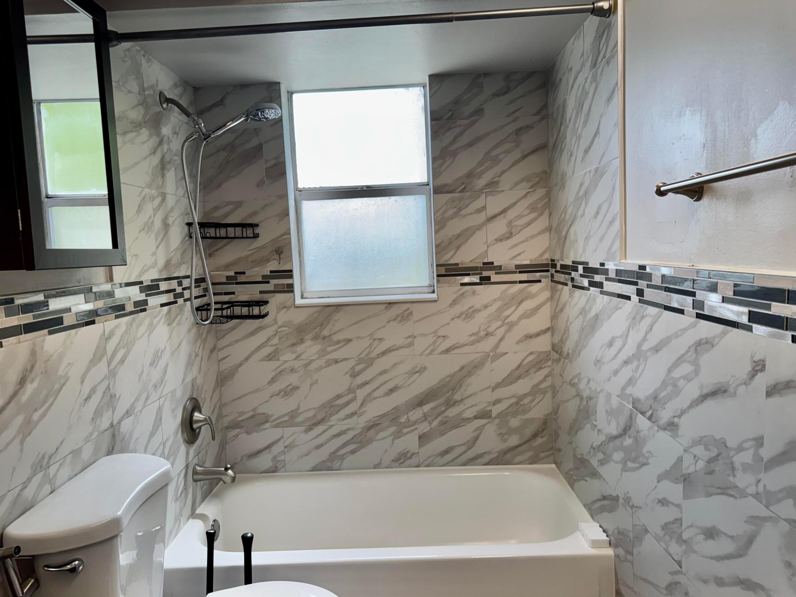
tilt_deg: -5.3
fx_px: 552
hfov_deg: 71.6
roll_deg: +2.5
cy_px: 298
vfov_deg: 56.8
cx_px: 398
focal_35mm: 24
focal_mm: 6.76
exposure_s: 1/474
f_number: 1.78
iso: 80
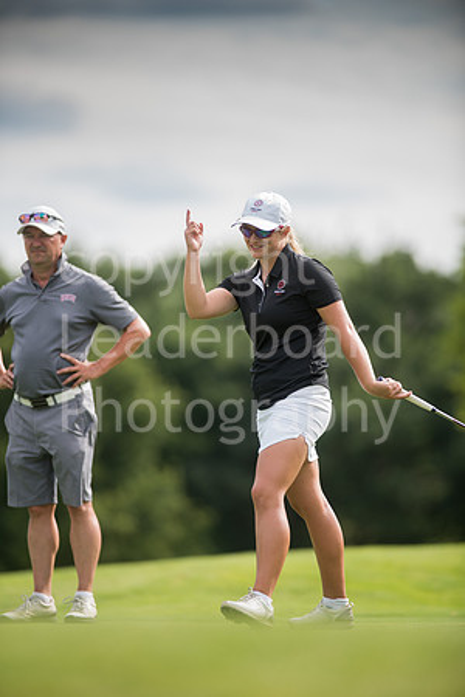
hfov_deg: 4.6
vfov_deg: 6.9
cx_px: 232
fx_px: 5812
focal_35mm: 300
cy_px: 348
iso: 400
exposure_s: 1/2500
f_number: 4
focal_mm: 300
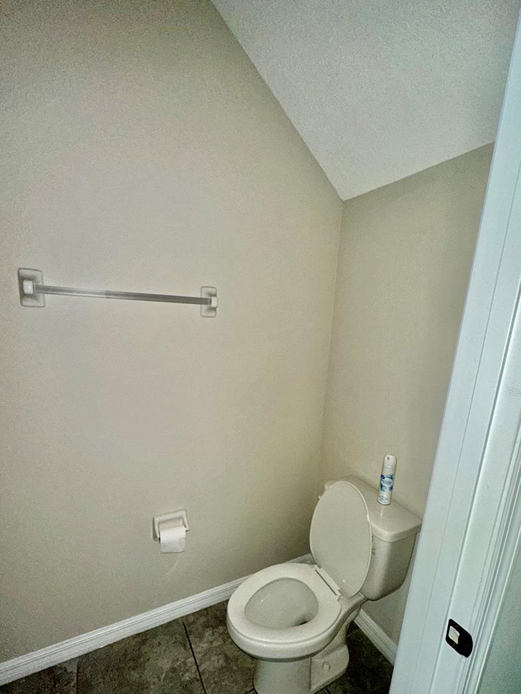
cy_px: 391
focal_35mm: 16
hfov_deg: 78.1
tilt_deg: -12.0
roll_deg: -4.1
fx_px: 321
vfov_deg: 94.0
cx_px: 257
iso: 125
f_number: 2.2
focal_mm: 2.22
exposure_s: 1/41
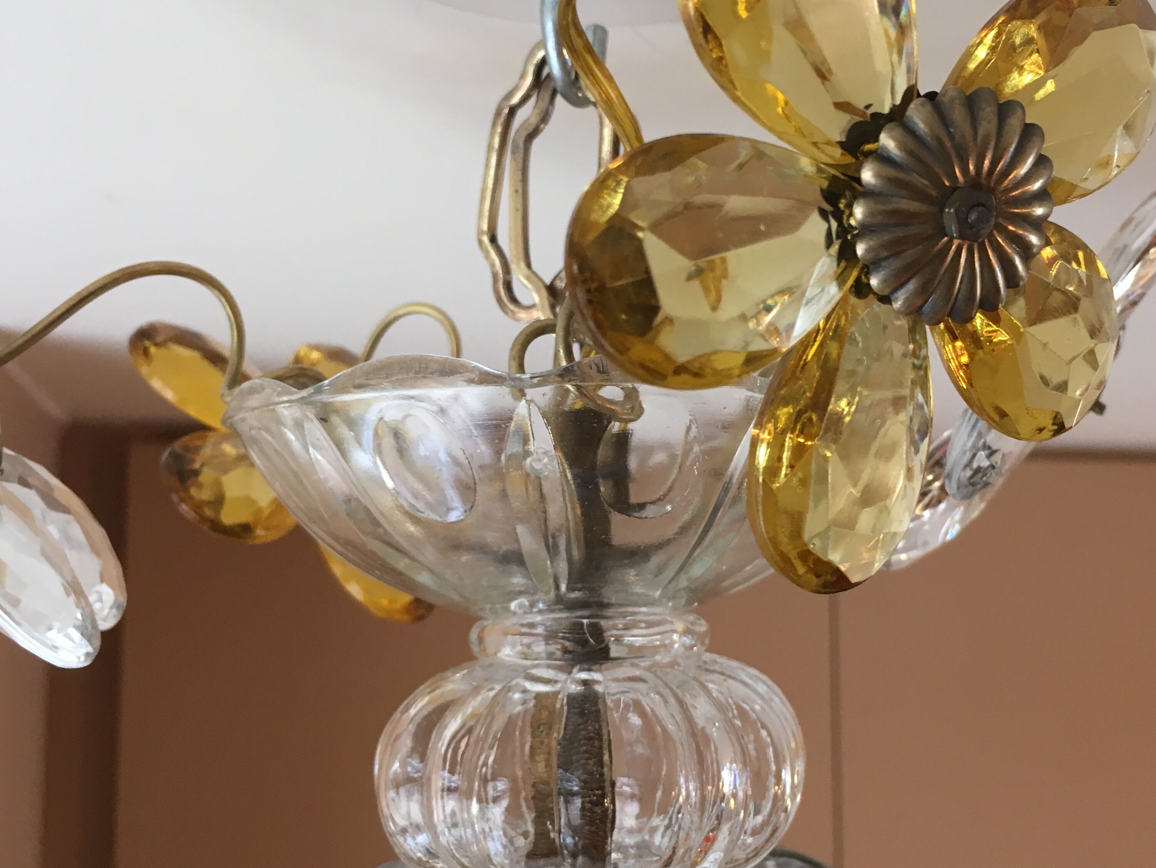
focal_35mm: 39
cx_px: 688
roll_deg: +0.8
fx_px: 1303
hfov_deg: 47.6
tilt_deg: +6.4
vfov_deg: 36.8
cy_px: 440
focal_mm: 4.15
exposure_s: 1/33
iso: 100
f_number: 2.2
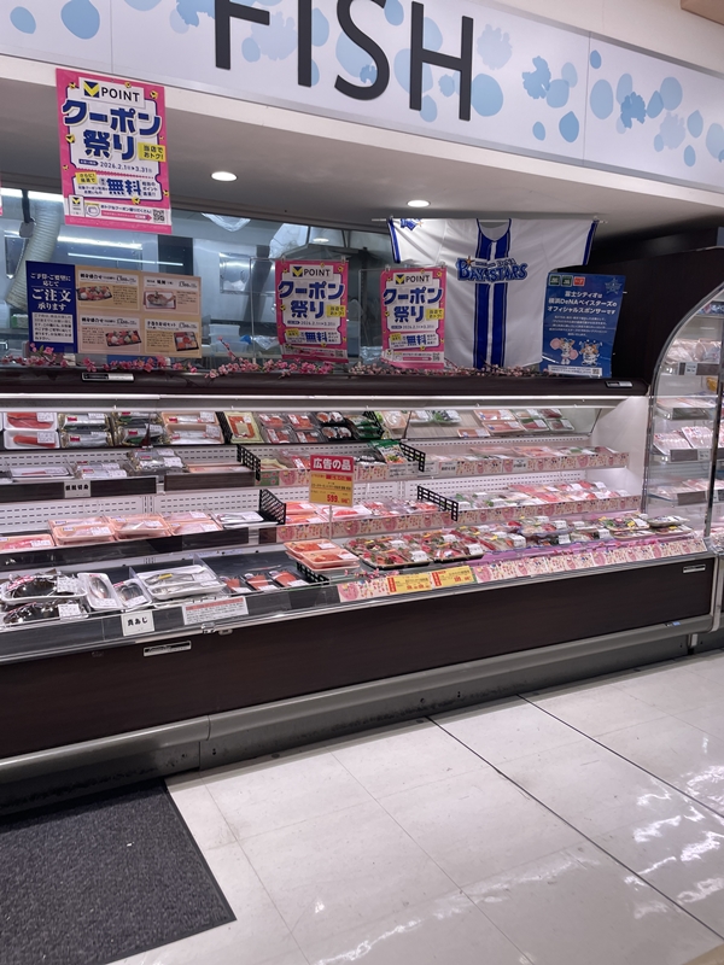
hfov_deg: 53.1
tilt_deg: -6.0
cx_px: 362
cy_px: 482
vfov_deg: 67.3
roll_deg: -3.0
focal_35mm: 26
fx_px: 725
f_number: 1.6
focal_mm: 4.2
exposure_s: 1/100
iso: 64
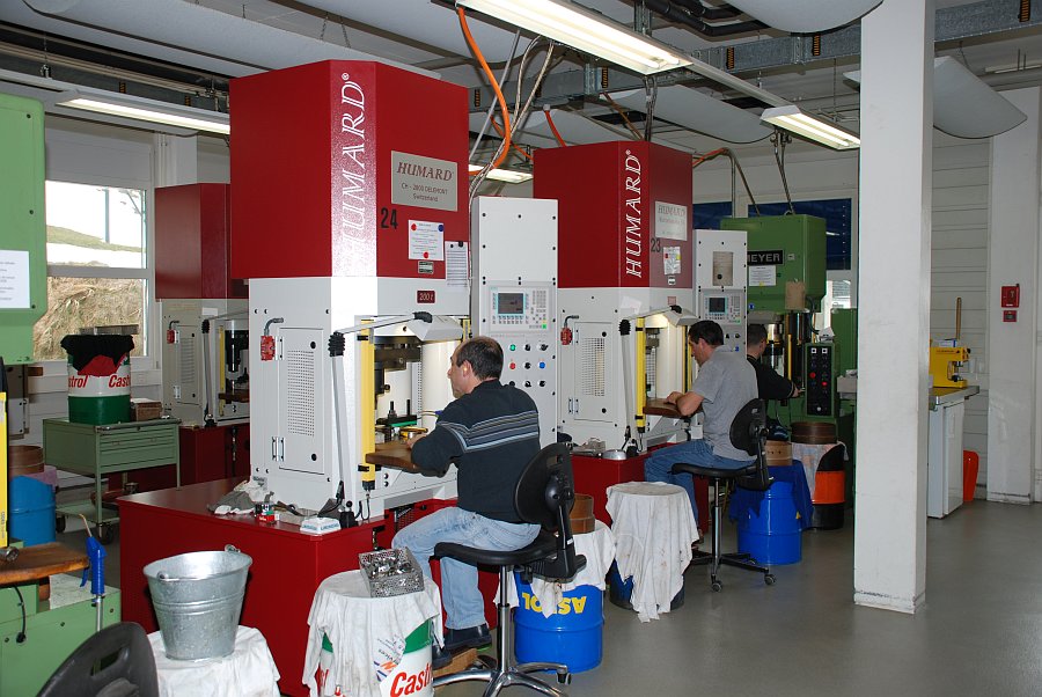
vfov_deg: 40.1
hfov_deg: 57.2
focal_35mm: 33
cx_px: 521
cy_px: 348
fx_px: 956
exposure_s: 1/125
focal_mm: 22
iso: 100
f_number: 3.8
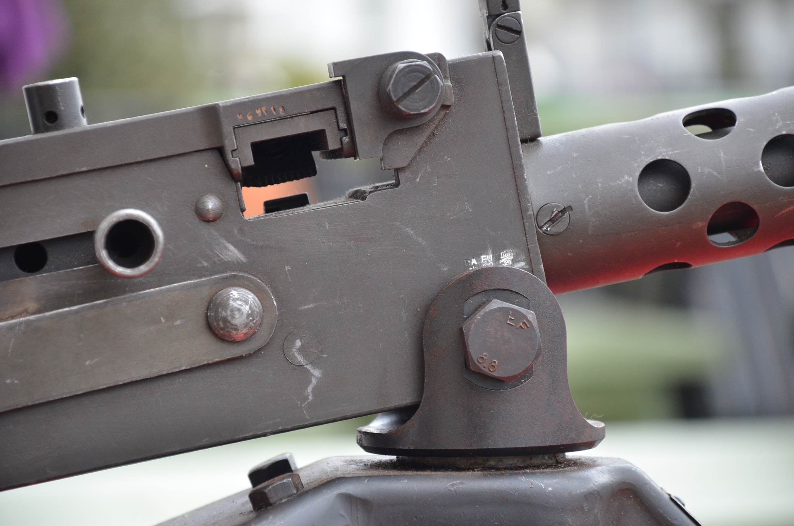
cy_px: 263
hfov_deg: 10.2
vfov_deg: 6.8
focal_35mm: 202
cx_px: 397
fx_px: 4457
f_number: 5.6
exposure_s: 1/250
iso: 800
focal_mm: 135
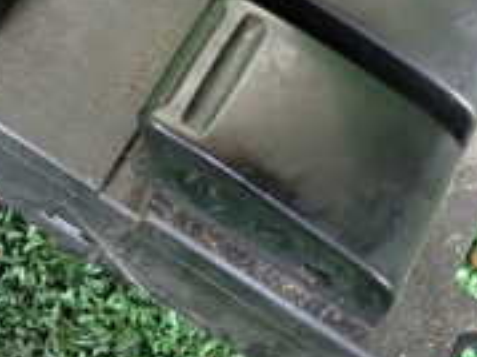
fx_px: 1157
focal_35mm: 84
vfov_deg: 16.8
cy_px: -75
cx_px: 35
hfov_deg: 22.6
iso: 250
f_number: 2
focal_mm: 4.5
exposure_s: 1/30
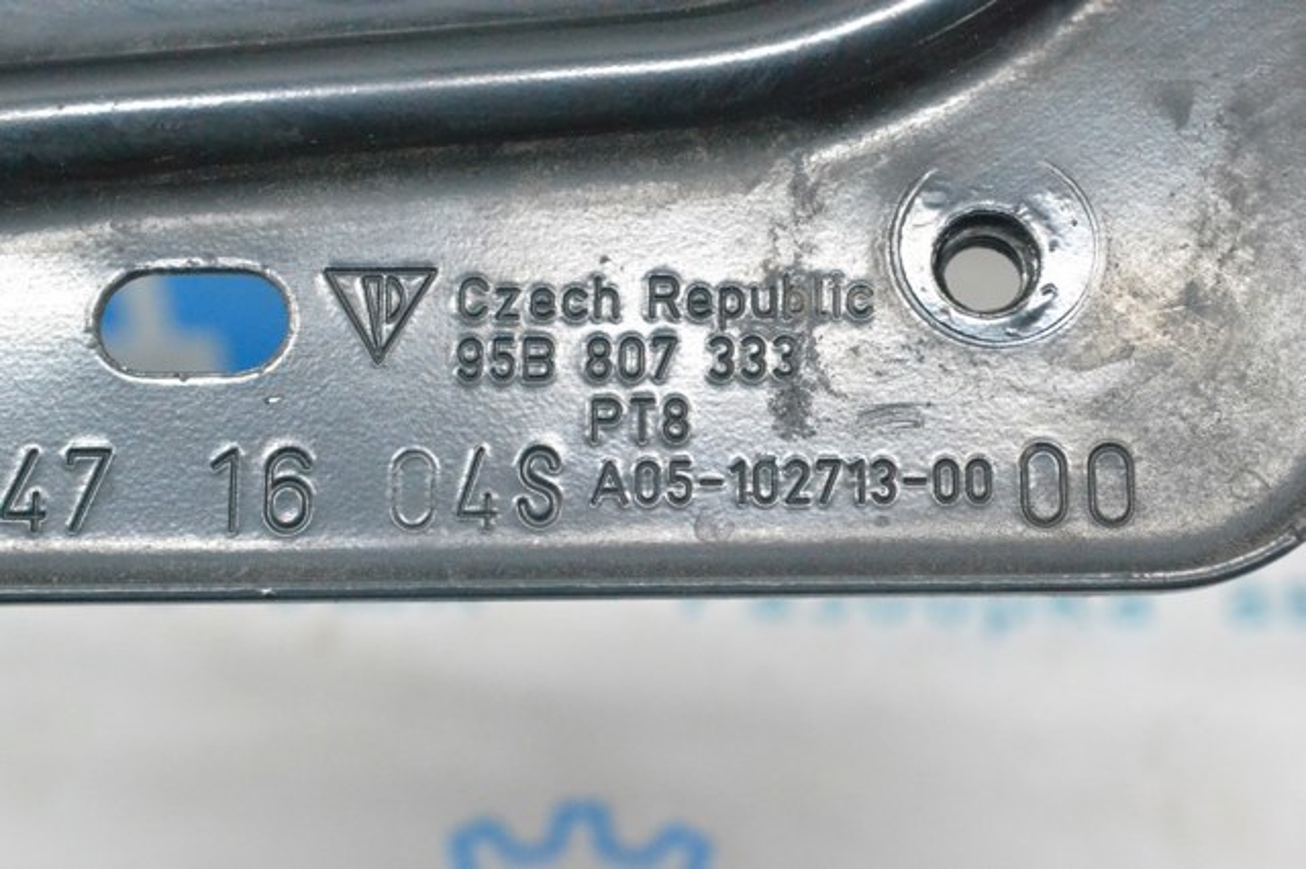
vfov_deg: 16.5
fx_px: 2991
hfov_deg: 24.6
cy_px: 434
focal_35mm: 82
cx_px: 653
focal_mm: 55
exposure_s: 1/160
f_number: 10
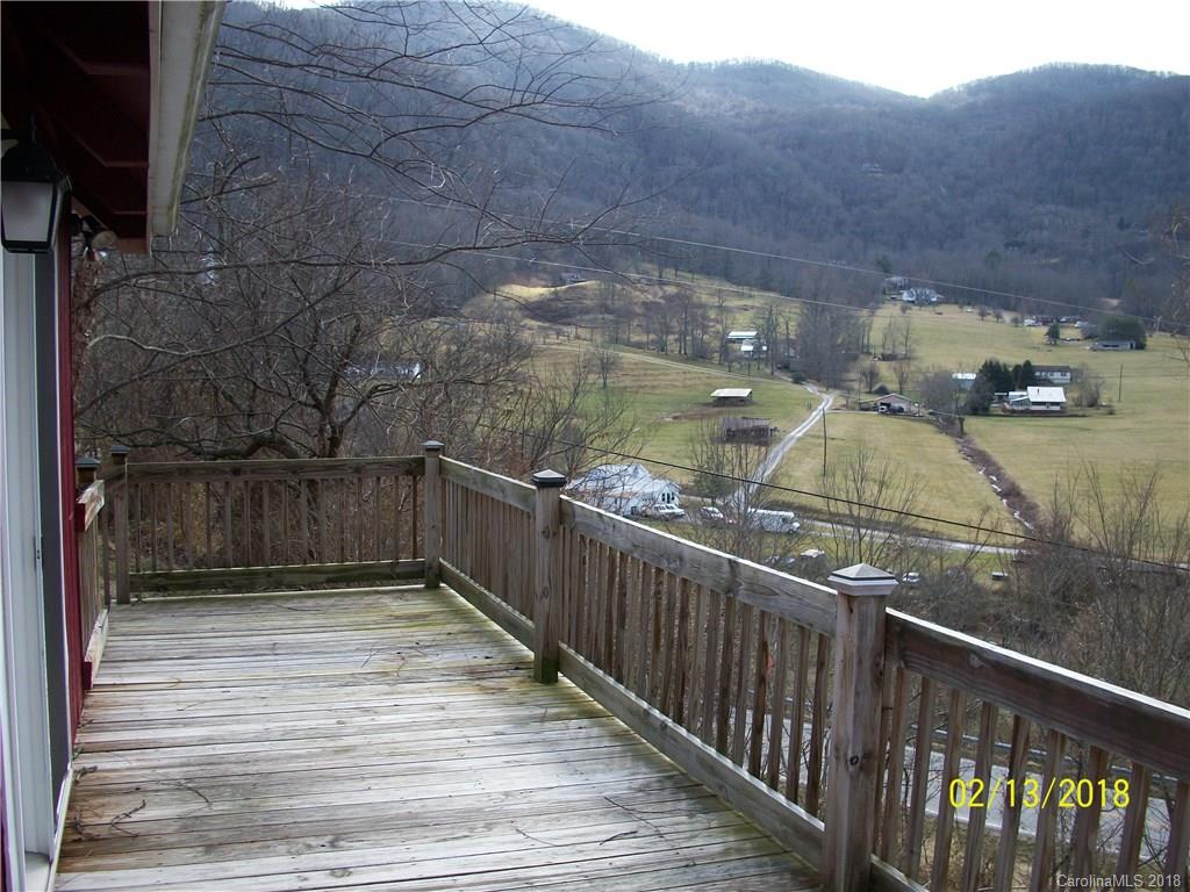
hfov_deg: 52.6
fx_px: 1203
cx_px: 595
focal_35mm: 35
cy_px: 446
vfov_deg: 40.7
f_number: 3.1
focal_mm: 6.3
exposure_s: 1/320
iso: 80
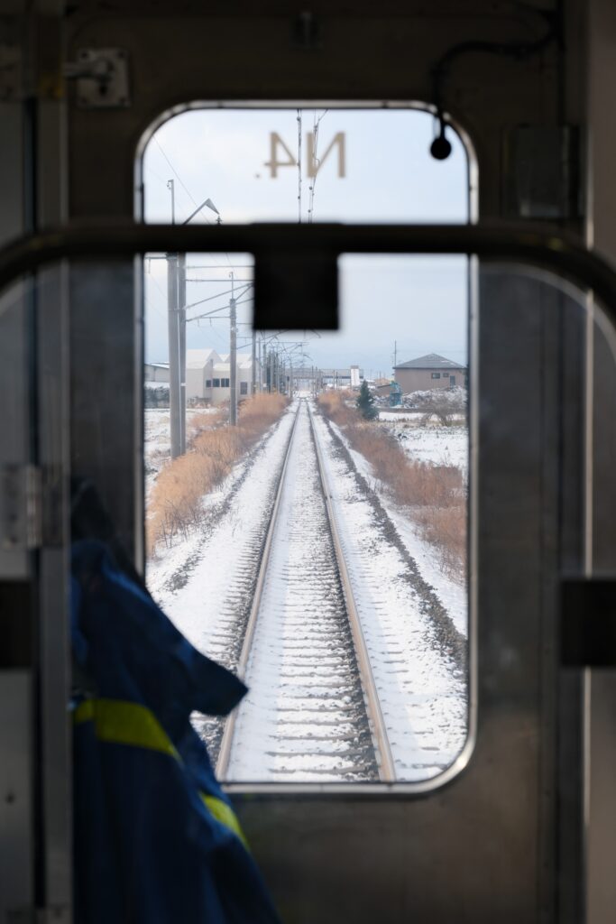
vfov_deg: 27.0
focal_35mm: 75
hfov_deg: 18.2
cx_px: 308
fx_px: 1924
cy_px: 462
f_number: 5.6
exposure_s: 1/420
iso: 250
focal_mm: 50
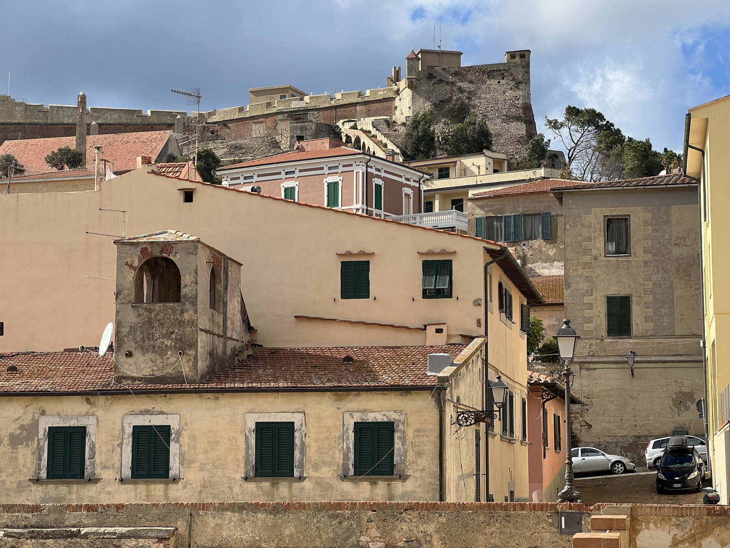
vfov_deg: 19.1
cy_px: 274
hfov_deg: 25.3
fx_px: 1624
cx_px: 365
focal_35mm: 77
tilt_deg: +7.8
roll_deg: +0.2
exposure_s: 1/896
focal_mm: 9
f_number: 2.8
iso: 32
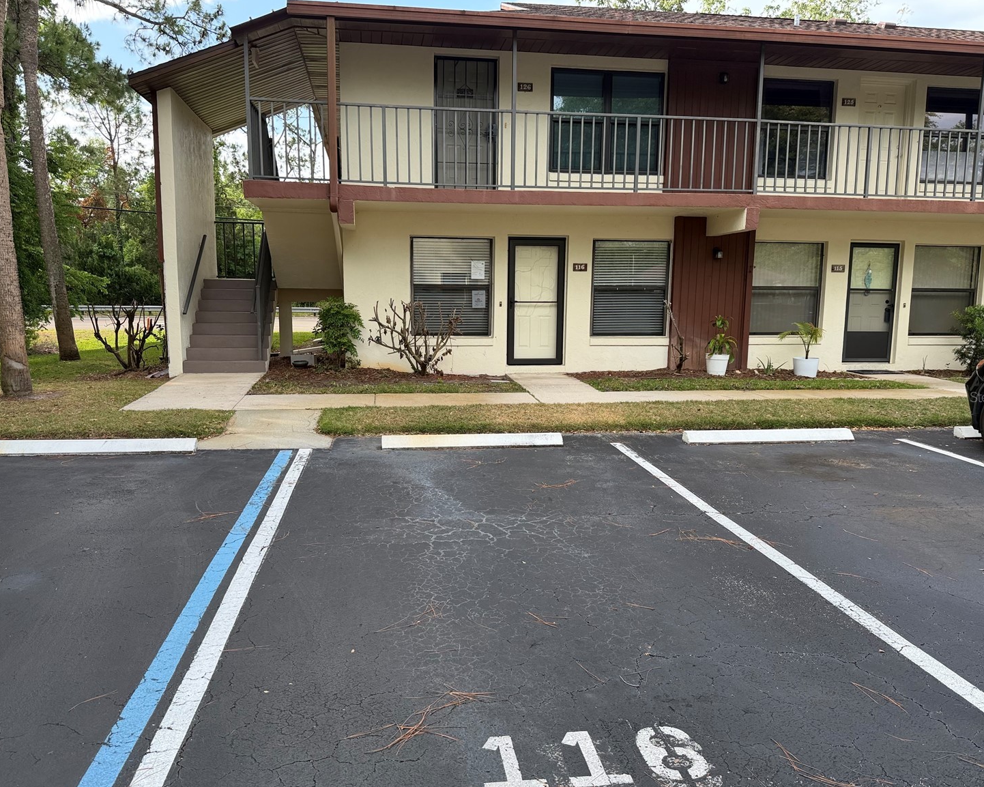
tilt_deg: -7.9
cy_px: 397
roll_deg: -0.2
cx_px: 489
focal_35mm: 26
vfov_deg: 54.9
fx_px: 757
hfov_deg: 66.0
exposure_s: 1/967
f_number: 1.78
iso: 100
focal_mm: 6.76
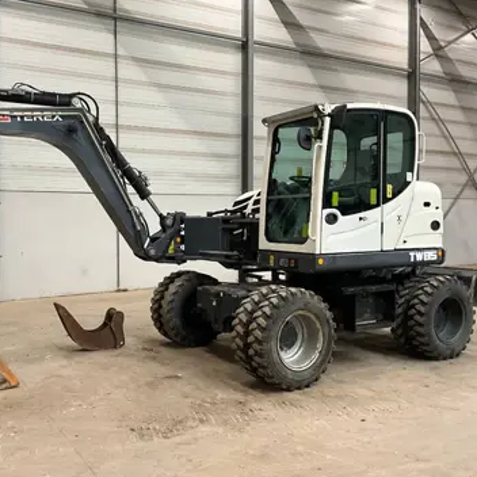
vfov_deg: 47.2
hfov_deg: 47.0
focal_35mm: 35
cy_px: 237
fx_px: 546
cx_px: 196
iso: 160
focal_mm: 3
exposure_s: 1/60
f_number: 1.8
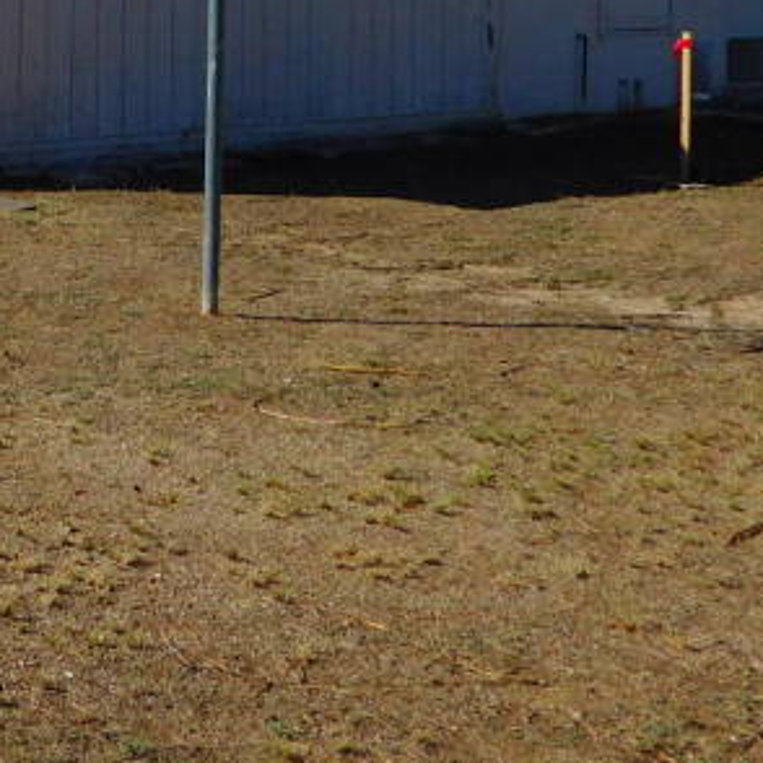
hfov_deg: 14.9
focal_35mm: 111
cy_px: -195
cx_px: -257
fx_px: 2768
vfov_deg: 15.1
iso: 125
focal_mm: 6.3
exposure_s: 1/800
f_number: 7
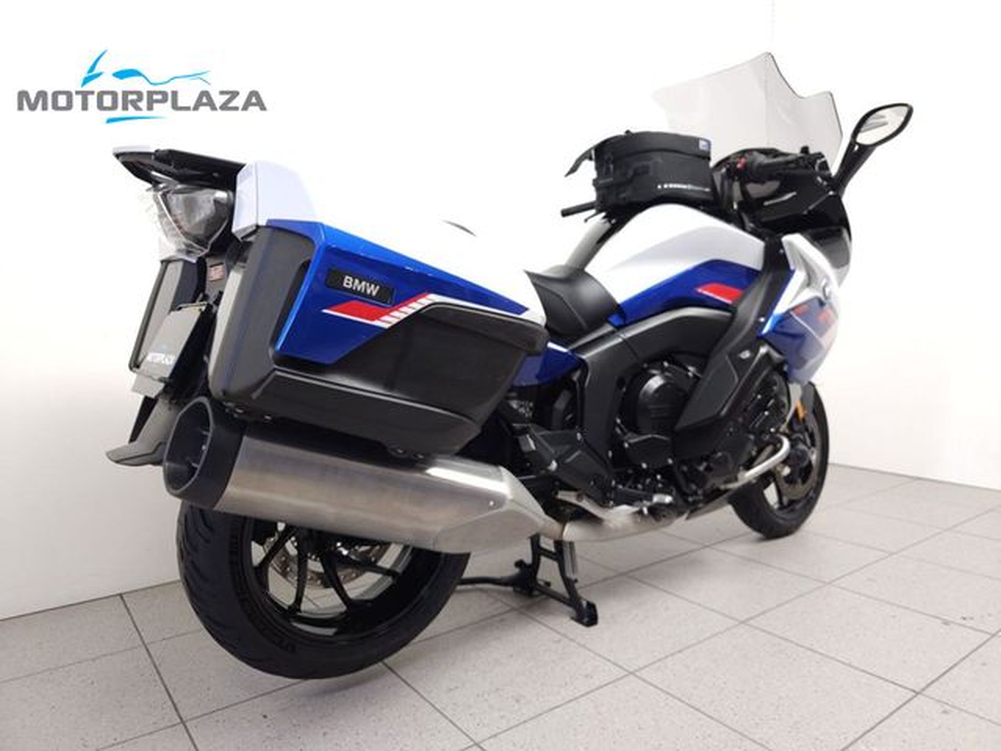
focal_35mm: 23
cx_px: 500
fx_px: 665
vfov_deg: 58.9
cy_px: 376
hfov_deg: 73.9
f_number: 1.8
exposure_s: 1/30
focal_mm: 5.4
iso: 100
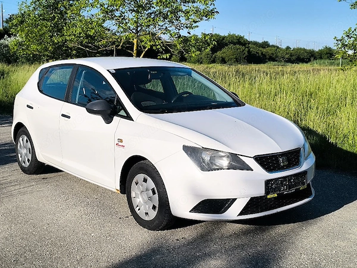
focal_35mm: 46
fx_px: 474
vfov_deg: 31.5
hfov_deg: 41.2
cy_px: 134
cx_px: 178
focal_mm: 6.14
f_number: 1.65
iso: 50
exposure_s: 1/1429
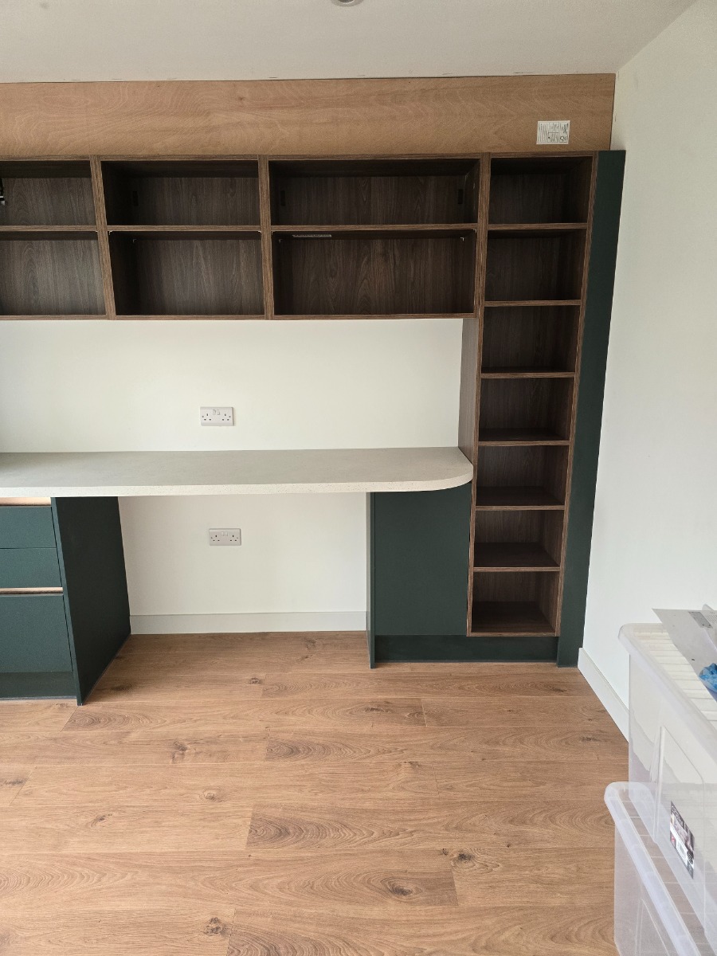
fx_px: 635
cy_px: 478
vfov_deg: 73.9
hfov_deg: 58.9
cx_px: 358
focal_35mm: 23
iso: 200
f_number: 1.7
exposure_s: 1/100
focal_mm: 6.3
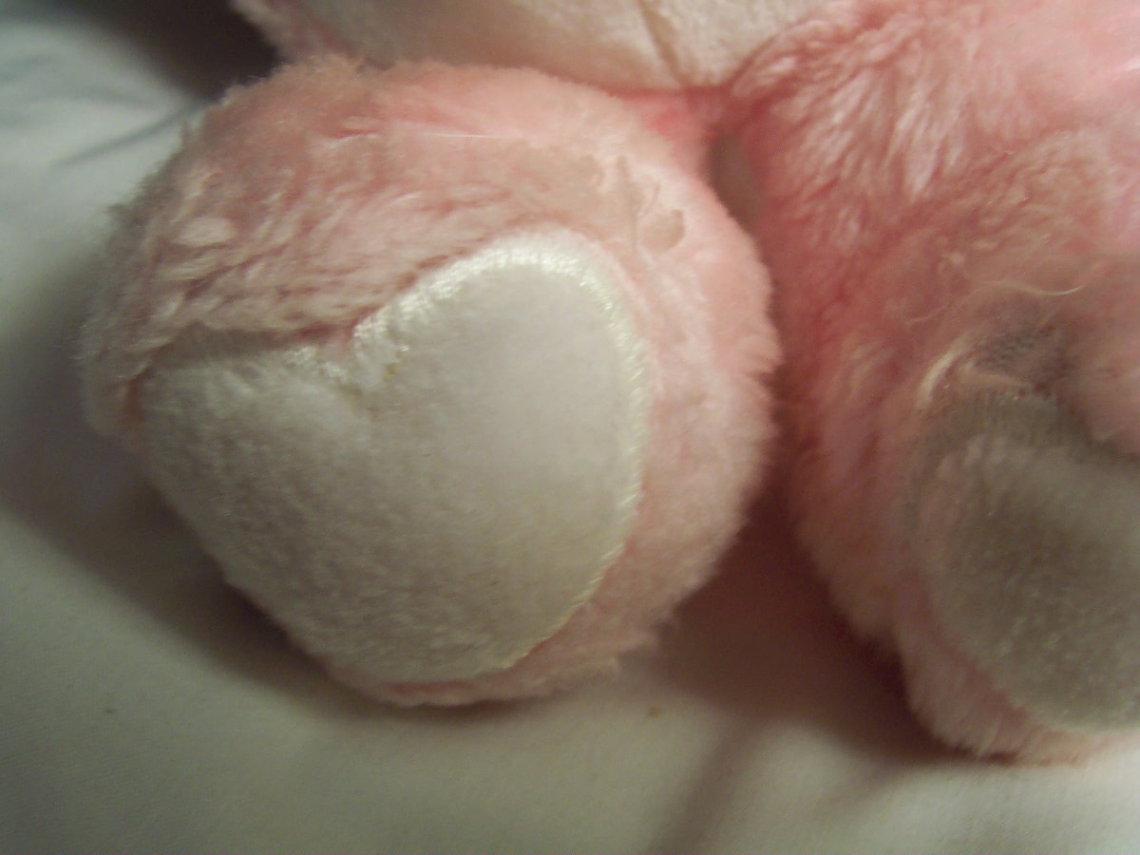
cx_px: 570
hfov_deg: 50.1
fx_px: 1219
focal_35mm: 37
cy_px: 428
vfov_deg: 38.7
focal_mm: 5.6
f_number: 2.8
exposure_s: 1/125
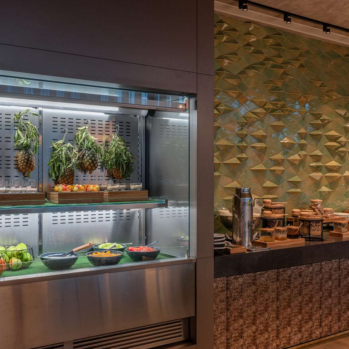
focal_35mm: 40
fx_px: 456
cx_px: 148
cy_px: 175
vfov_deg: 41.9
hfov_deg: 41.7
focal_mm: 31
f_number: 8
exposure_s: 1/4
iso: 100
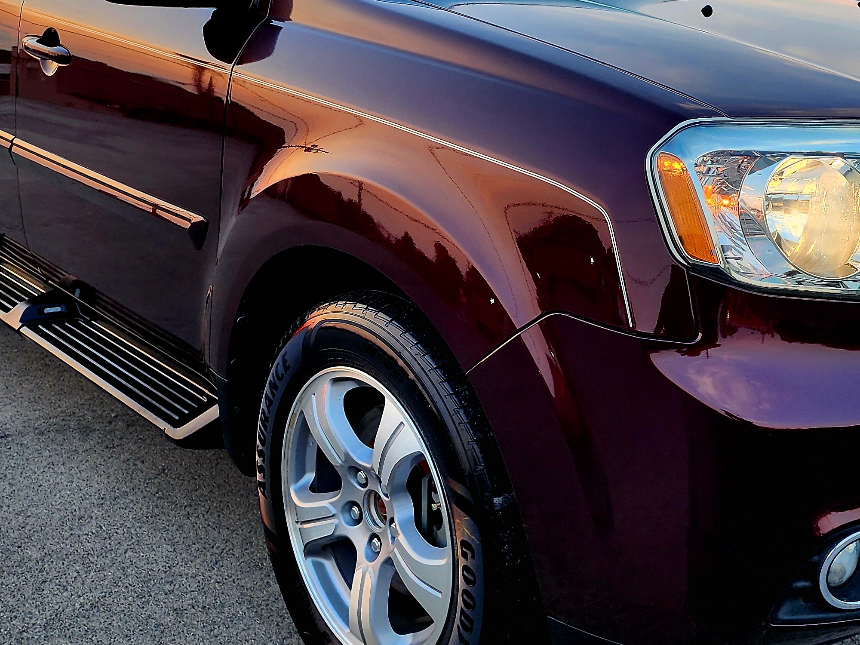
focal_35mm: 46
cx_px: 601
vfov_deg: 30.6
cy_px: 108
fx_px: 1143
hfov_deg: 40.5
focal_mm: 6.4
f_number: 1.8
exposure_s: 1/182
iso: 50
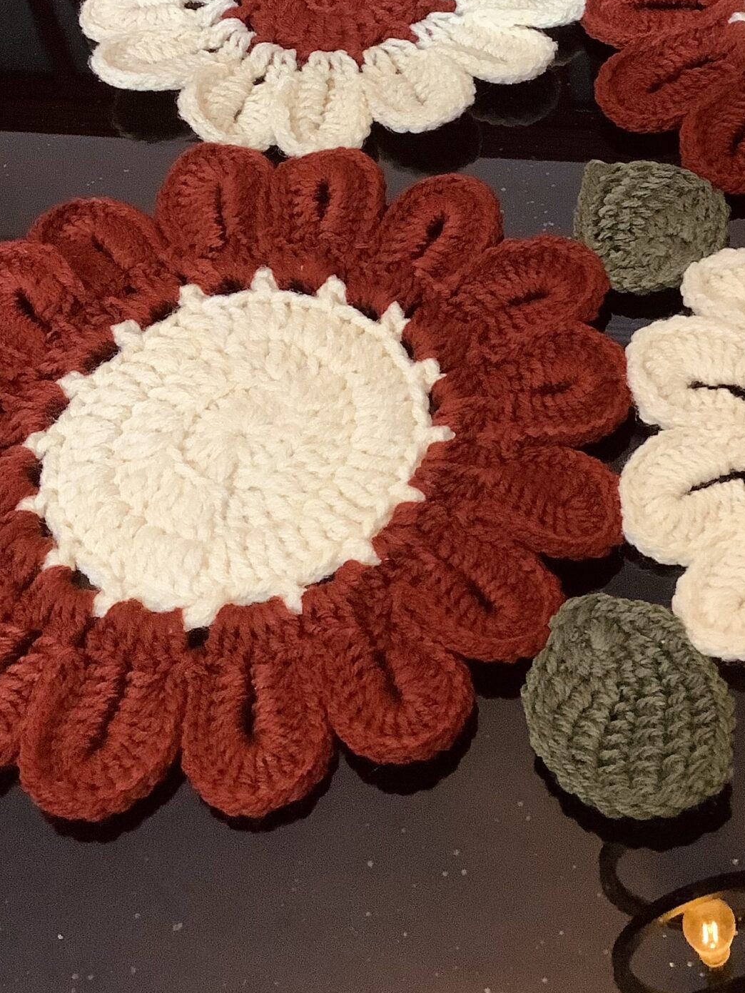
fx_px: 1636
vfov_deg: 33.3
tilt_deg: -49.3
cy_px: 277
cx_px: 639
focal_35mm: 57
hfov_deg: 25.0
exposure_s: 1/50
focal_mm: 3.3
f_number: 2.4
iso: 400
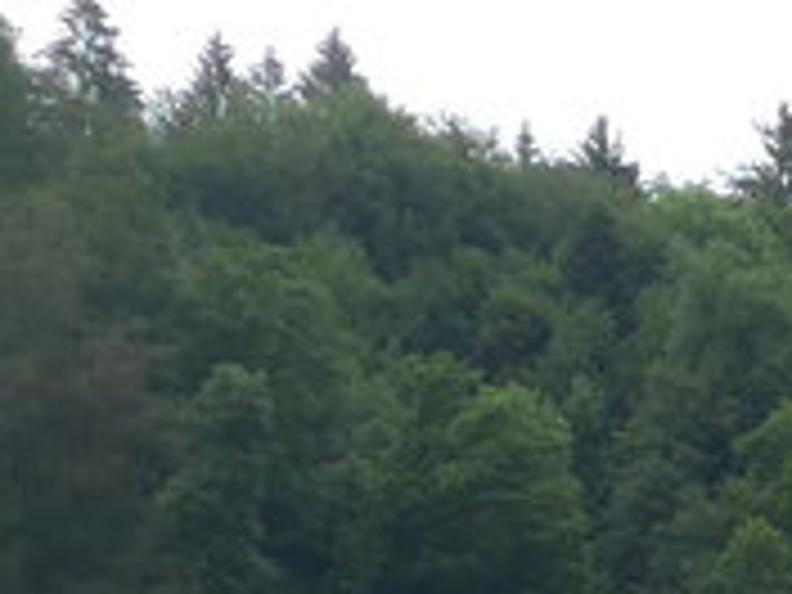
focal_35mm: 314
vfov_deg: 4.7
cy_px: 1260
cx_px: 1755
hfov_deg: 6.1
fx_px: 7184
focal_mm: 9.5
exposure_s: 1/400
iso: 80
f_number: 3
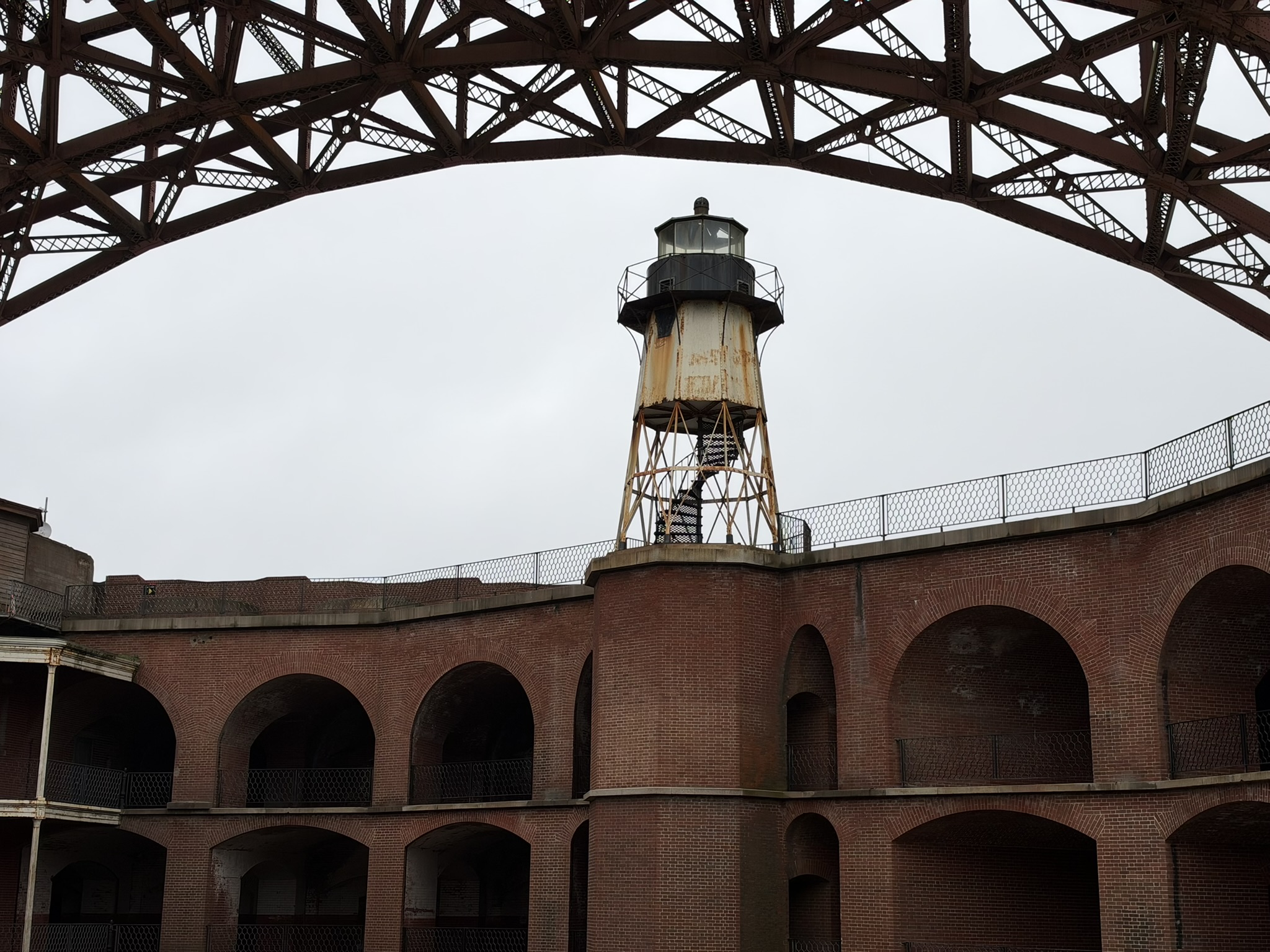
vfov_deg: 30.3
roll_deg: -0.9
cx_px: 635
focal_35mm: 48
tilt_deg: +13.5
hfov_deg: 39.7
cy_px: 476
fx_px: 1761
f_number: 1.8
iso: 64
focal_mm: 6.93
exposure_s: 1/4405
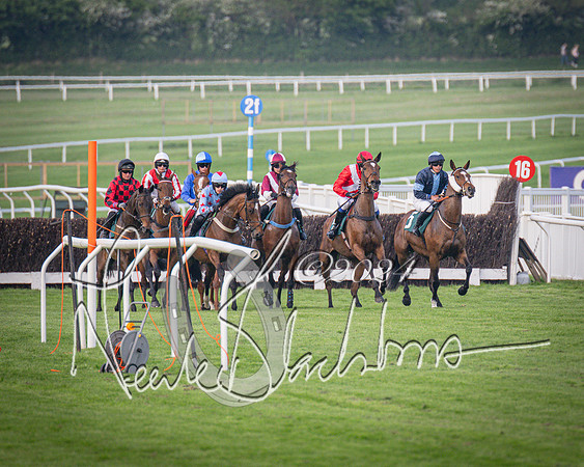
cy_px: 241
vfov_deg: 2.5
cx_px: 360
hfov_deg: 3.1
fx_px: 10647
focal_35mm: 616
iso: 800
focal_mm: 280
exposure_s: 1/1600
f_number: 4
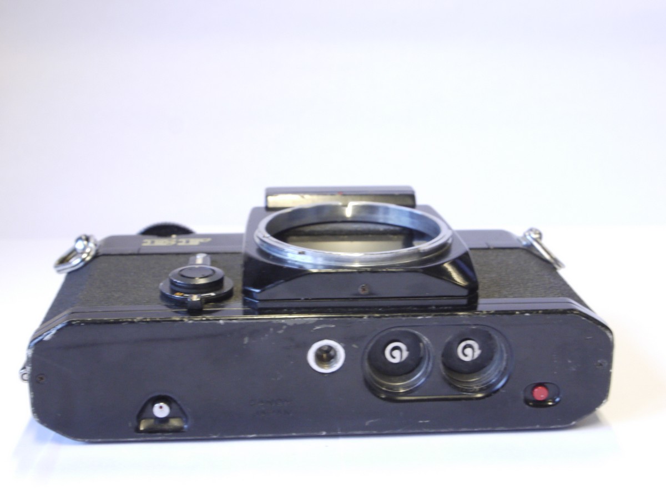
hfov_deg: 35.5
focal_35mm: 54
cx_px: 333
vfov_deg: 27.0
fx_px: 1039
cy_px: 250
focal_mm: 27
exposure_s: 1/10
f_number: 11
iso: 800
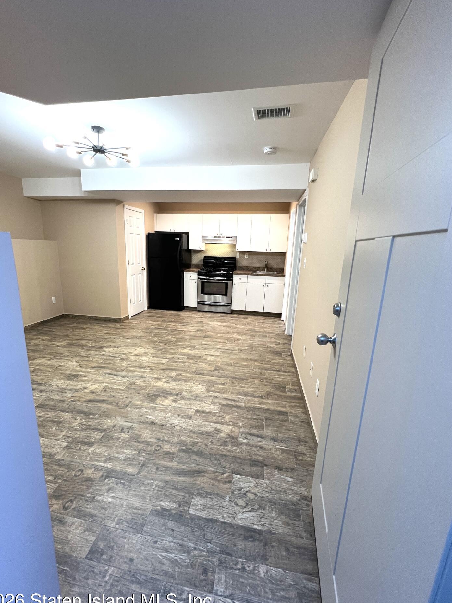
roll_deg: -1.1
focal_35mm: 14
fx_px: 244
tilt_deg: -13.4
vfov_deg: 102.1
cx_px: 213
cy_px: 306
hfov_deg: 85.6
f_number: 1.8
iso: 125
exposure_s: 1/60
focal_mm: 1.57
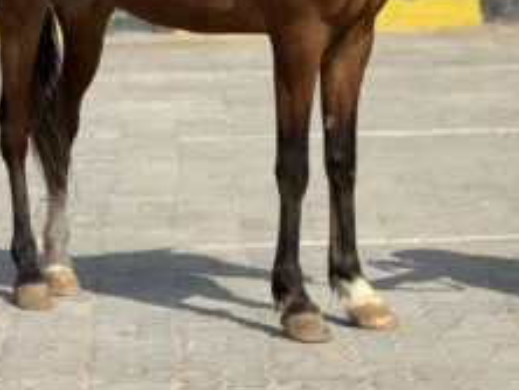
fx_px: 2702
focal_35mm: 180
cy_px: 7
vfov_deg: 8.2
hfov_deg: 11.0
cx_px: 278
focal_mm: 16.89
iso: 25
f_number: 2.8
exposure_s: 1/638
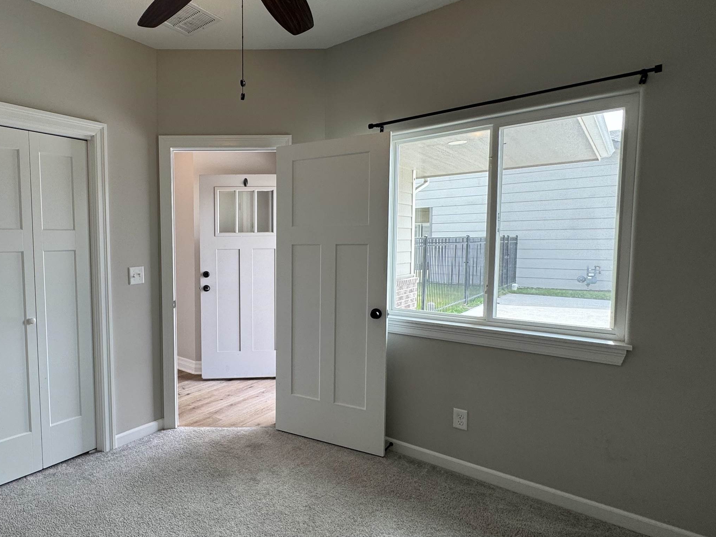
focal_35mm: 21
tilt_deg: -5.2
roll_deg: -0.2
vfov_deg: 63.4
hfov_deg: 75.4
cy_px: 272
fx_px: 434
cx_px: 214
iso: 64
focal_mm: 2.22
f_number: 2.2
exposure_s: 1/120
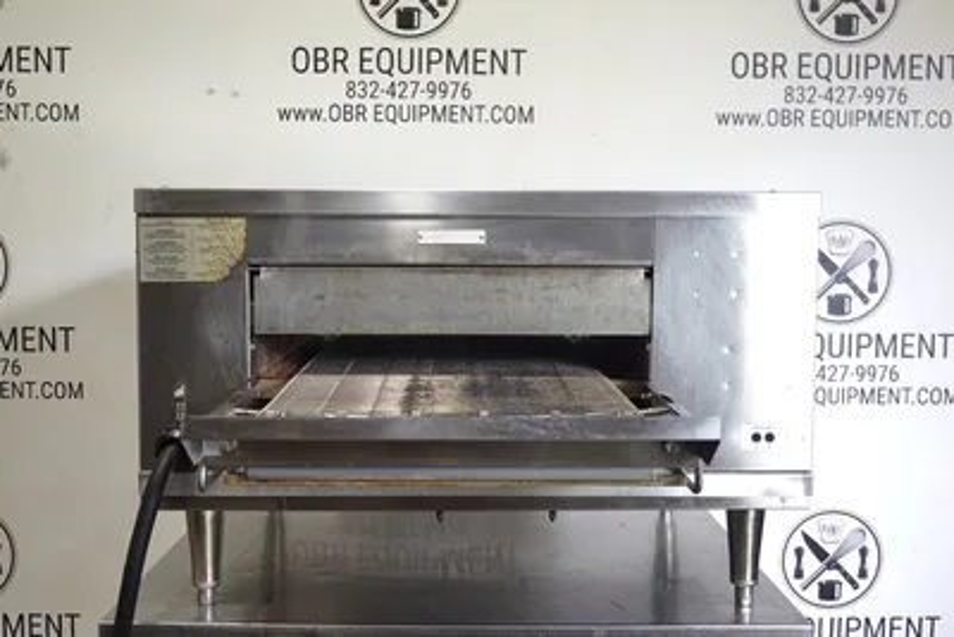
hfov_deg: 42.7
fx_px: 1219
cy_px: 318
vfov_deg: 29.3
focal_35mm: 46
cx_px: 477
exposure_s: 1/6
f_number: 4
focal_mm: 16.86
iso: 64
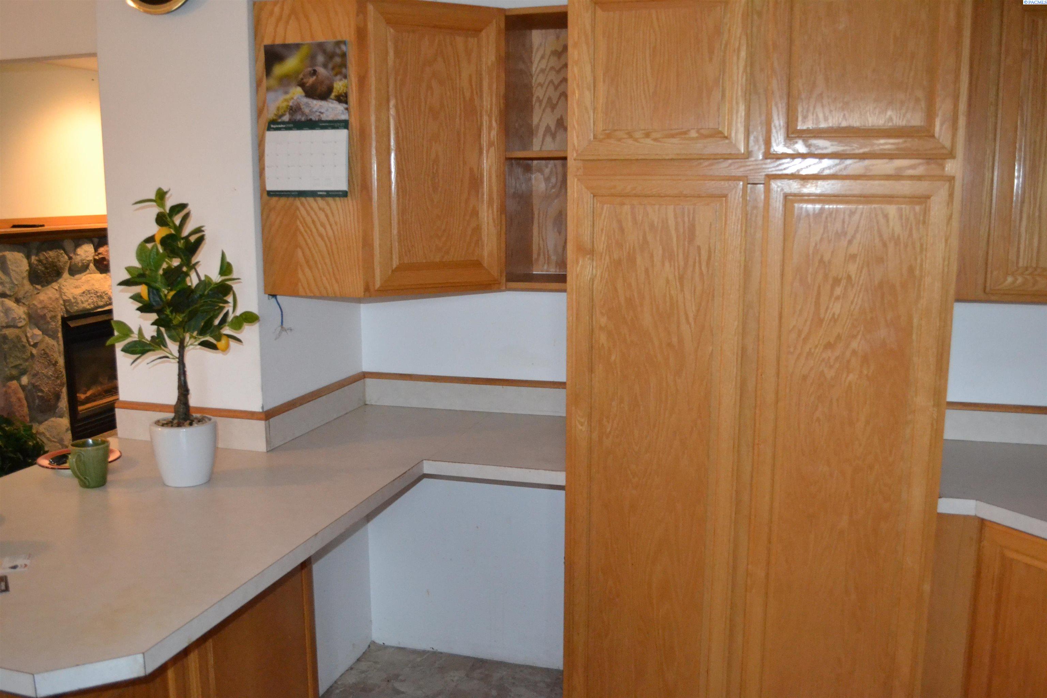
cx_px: 524
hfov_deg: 57.2
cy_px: 349
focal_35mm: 33
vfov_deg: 40.0
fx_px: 960
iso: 3200
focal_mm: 22
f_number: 3.8
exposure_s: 1/60
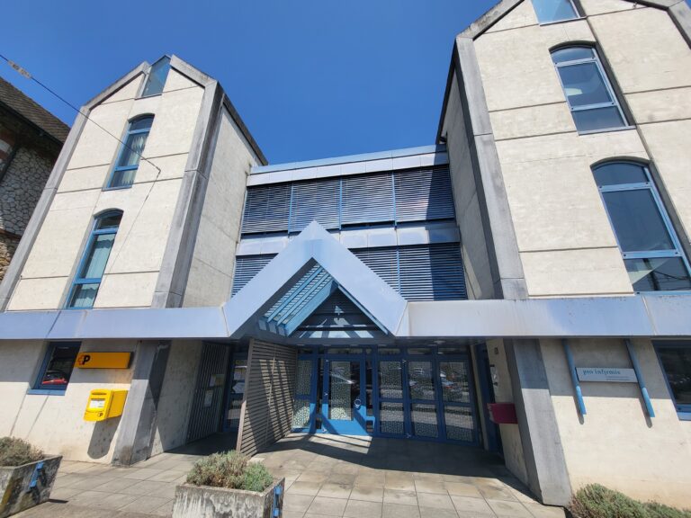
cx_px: 346
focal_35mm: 13
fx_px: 260
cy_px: 259
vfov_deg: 89.9
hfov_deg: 106.2
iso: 32
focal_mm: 1.74
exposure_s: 1/1205
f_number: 2.2
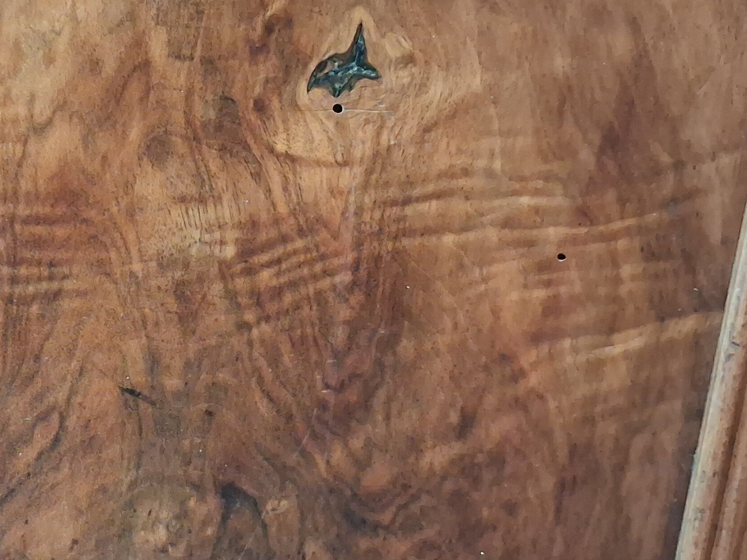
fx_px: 1424
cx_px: 4
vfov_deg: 22.2
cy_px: 352
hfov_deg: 27.7
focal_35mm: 66
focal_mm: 4
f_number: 1.8
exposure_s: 1/20
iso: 1600
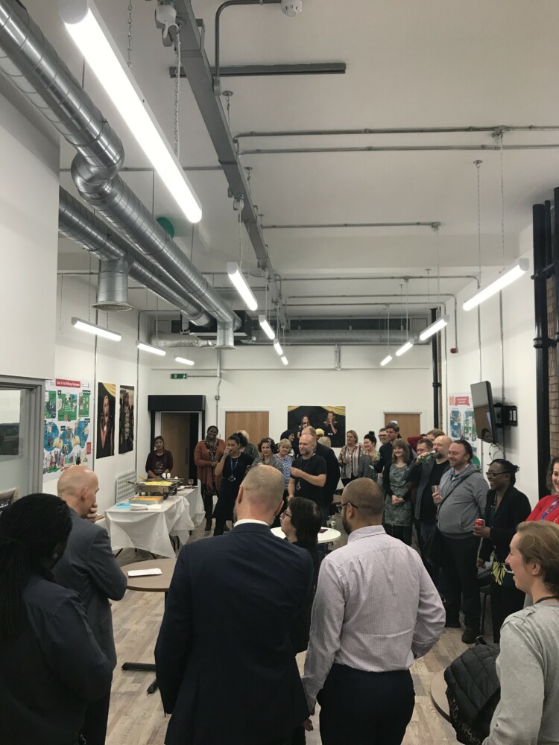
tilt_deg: +4.7
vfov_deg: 63.4
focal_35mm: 28
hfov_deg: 49.7
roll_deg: +0.4
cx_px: 280
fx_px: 603
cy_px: 372
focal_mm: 3.99
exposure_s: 1/33
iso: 25
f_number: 1.8
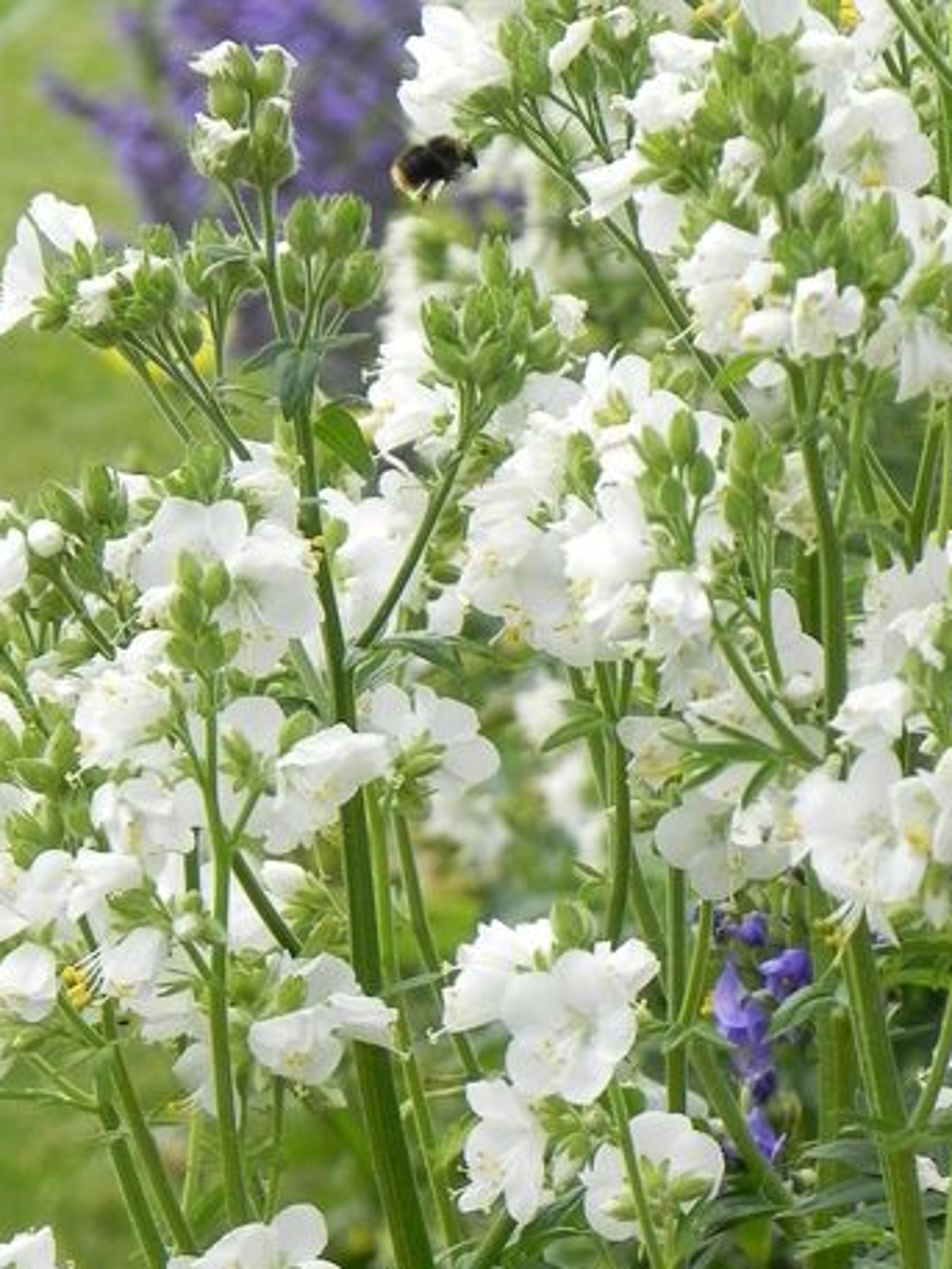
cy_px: 622
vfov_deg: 7.9
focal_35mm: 252
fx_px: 9236
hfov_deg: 5.9
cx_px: 583
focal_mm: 25.7
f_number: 4.5
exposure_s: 1/500
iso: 160
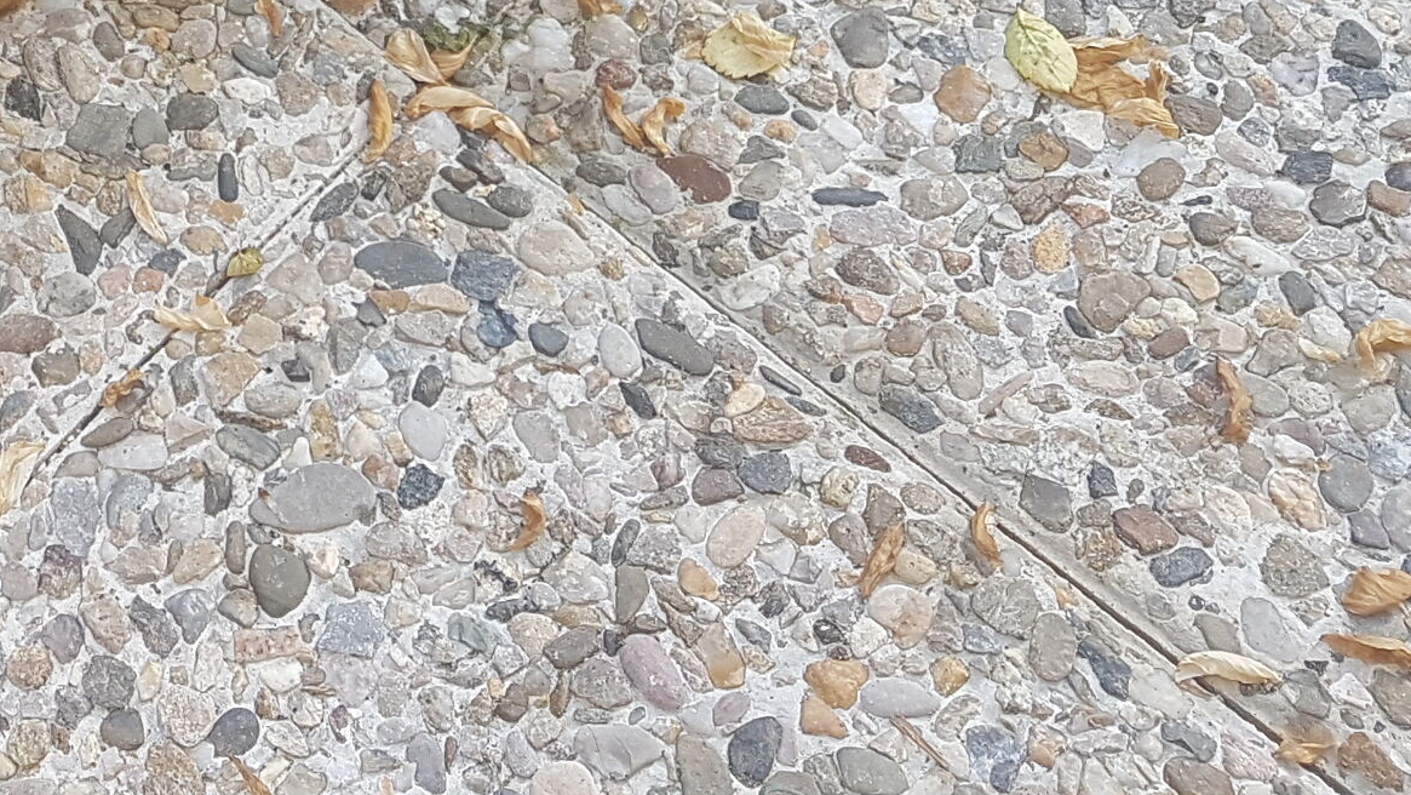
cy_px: -463
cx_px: -120
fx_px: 2620
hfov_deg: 27.7
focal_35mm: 70
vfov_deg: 15.6
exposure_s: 1/138
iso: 40
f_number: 1.7
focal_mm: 4.2
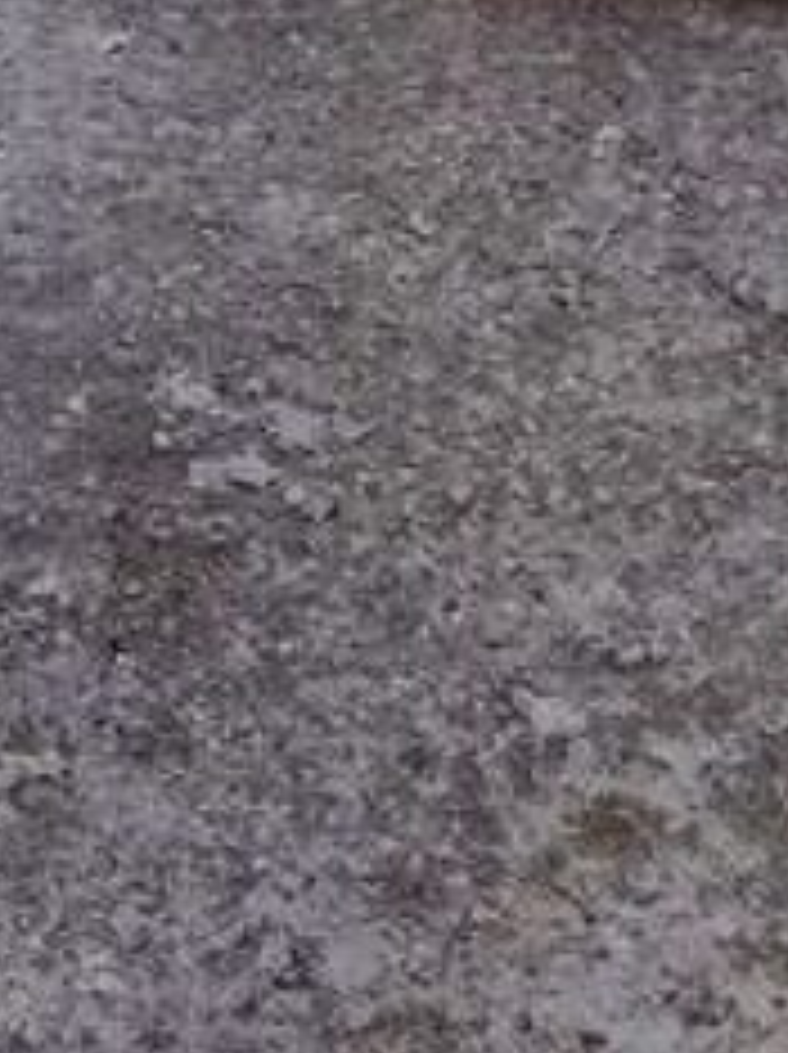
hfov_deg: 10.8
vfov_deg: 12.0
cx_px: 279
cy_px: -1343
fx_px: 4166
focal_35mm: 137
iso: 100
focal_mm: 5.25
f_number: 1.75
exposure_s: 1/117
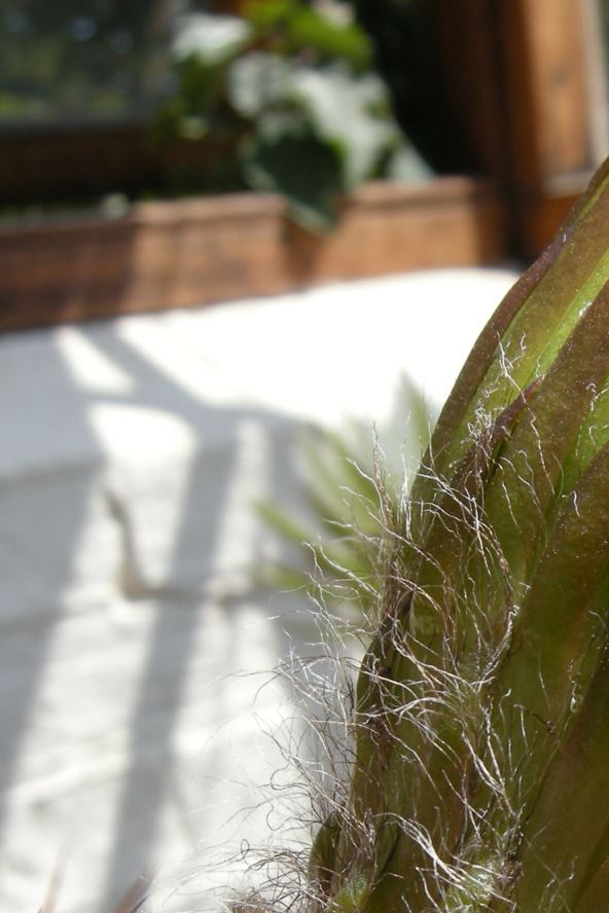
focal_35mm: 82
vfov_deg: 24.3
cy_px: 764
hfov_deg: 16.3
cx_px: 607
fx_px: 2081
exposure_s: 1/230
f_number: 4.8
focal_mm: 7.5
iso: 64
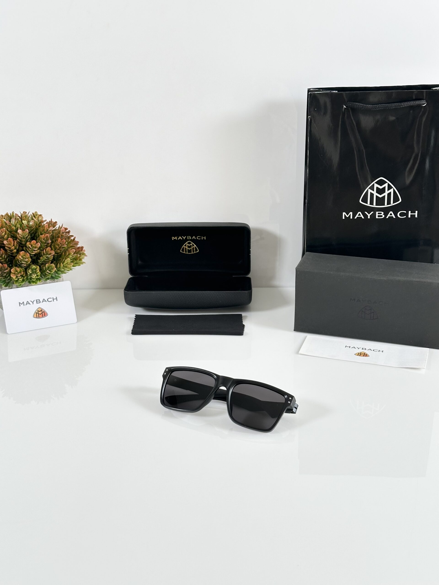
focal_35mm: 48
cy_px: 292
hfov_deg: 30.3
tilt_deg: -21.1
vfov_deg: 39.7
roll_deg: +0.6
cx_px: 220
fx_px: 812
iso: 80
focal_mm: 6.86
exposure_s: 1/129
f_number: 1.78
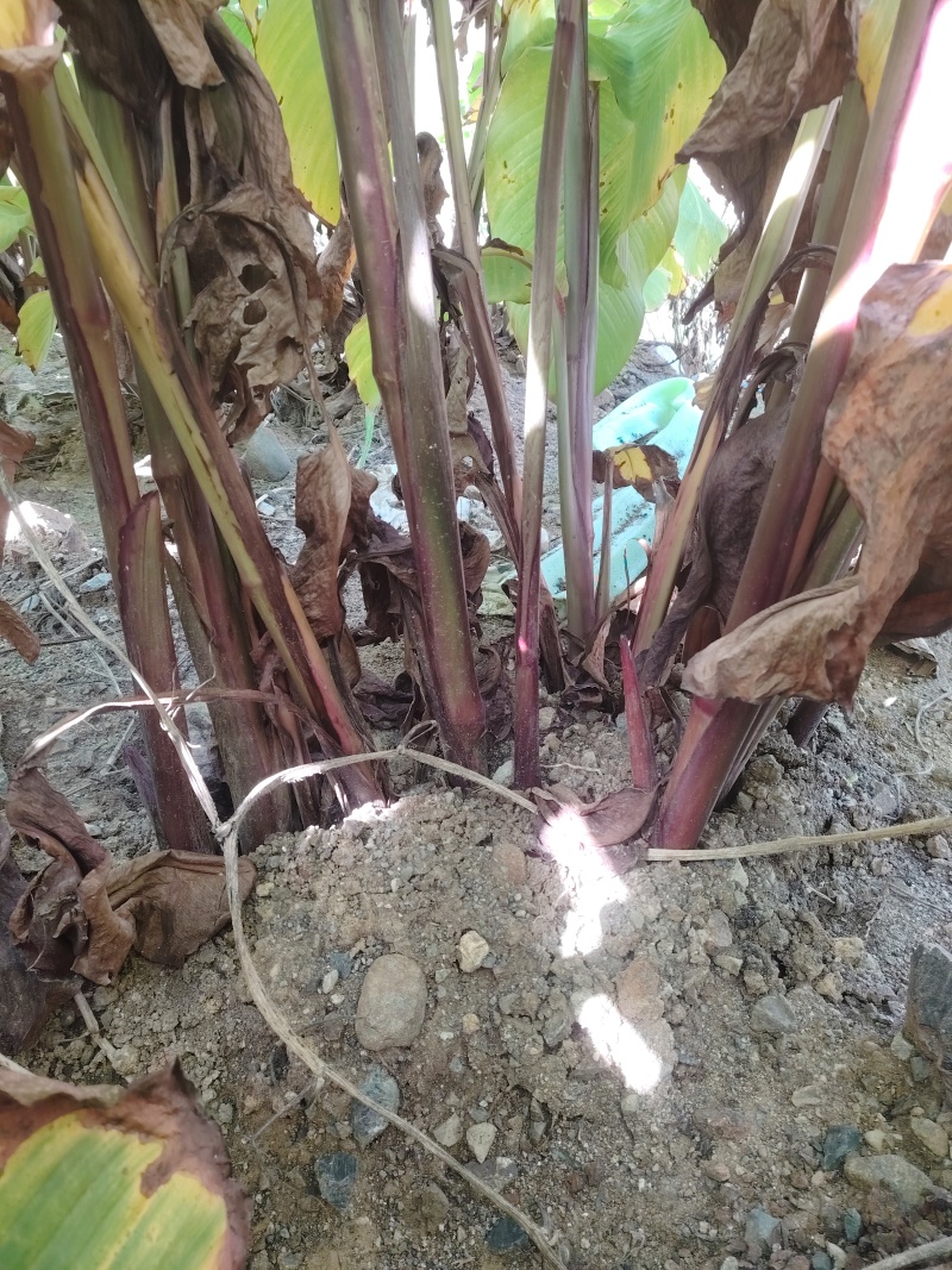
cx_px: 476
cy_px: 635
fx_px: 880
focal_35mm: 24
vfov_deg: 71.6
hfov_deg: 56.8
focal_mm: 5.25
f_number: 1.75
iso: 234
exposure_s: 1/50
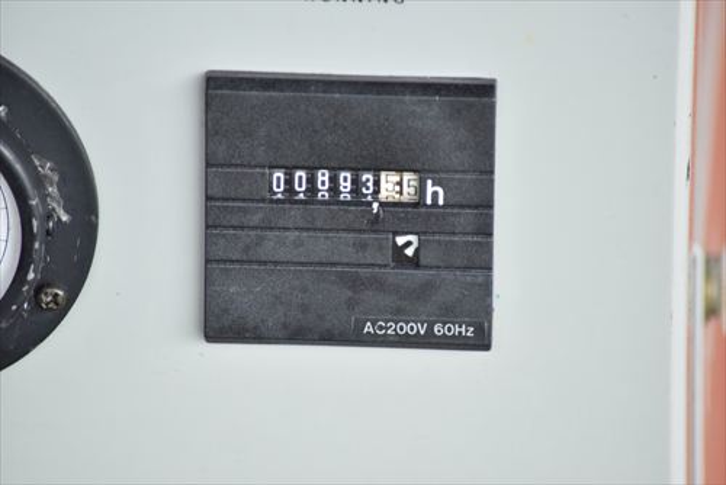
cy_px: 242
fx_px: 7869
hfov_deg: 5.3
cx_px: 363
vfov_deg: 3.5
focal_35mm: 390
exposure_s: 1/160
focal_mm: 260
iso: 1250
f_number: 6.3
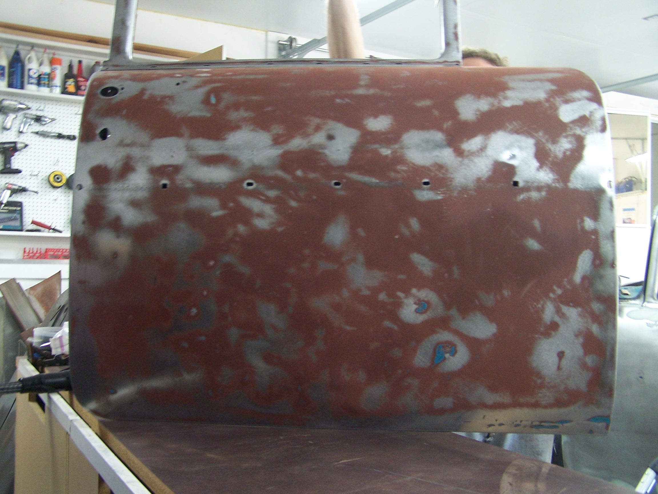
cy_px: 247
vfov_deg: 37.7
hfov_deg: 49.0
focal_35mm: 38
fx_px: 722
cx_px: 329
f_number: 2.8
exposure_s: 1/8
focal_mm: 6.3
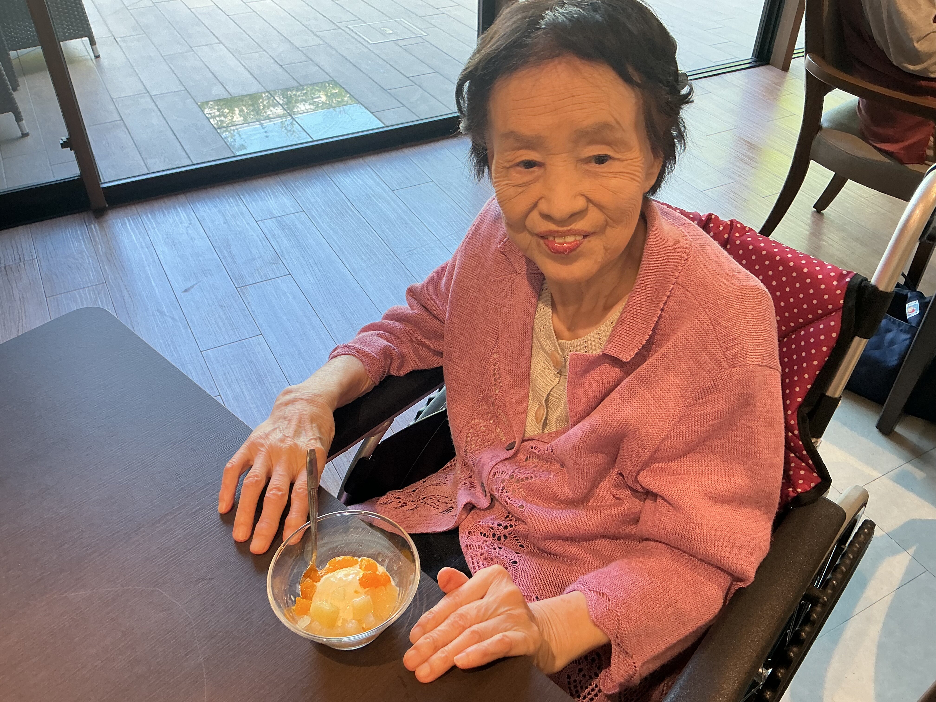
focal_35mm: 29
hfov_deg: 61.7
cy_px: 351
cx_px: 468
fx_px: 784
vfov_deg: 48.2
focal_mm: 3
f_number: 1.8
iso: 50
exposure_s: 1/60
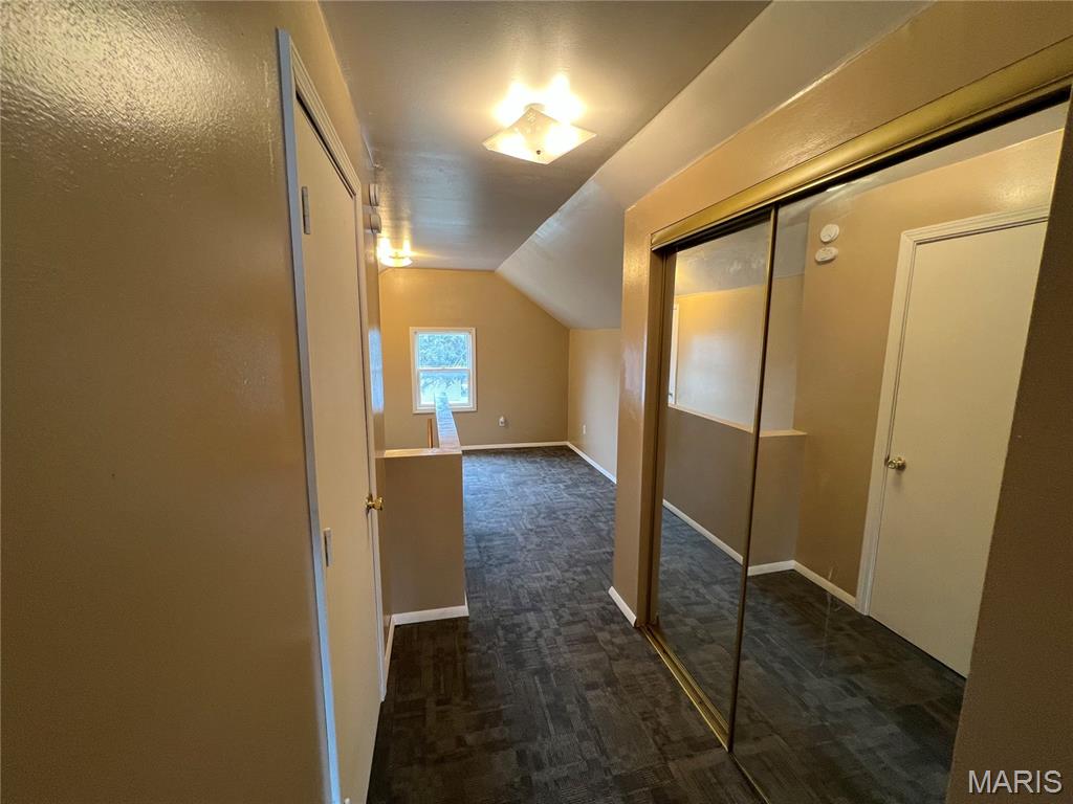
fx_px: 403
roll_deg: +0.0
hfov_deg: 106.2
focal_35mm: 13
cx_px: 536
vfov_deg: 89.9
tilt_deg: -8.7
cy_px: 402
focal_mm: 1.57
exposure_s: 1/60
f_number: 1.8
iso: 200
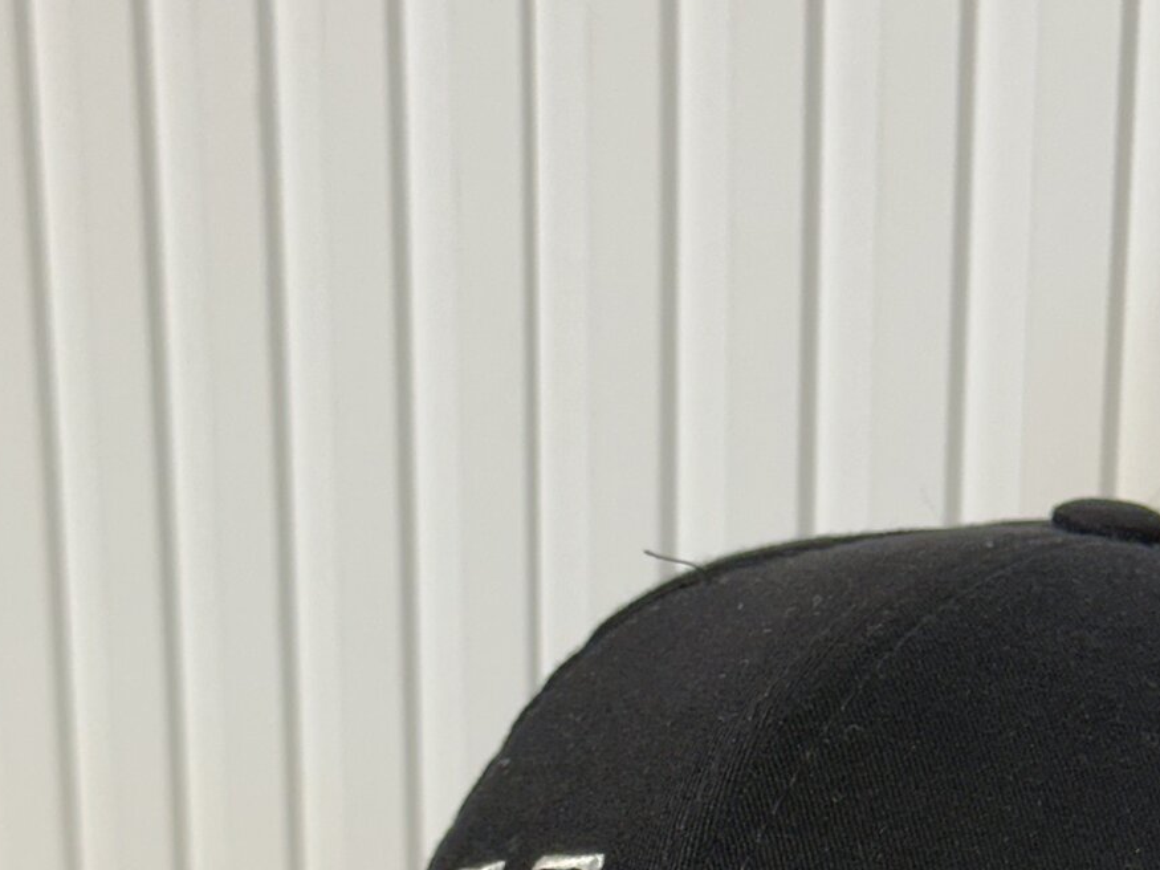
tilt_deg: -20.1
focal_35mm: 117
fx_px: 3920
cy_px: 1075
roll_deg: -0.8
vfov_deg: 12.3
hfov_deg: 16.8
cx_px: 724
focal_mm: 6.86
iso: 80
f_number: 1.78
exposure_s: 1/100
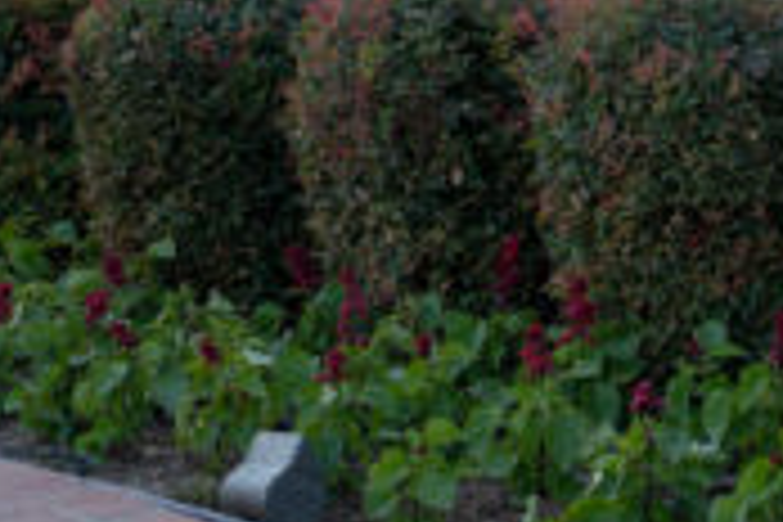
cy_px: -436
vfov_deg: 9.0
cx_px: 1058
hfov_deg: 13.5
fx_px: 3175
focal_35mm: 146
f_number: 7.1
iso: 160
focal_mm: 33
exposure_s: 1/60
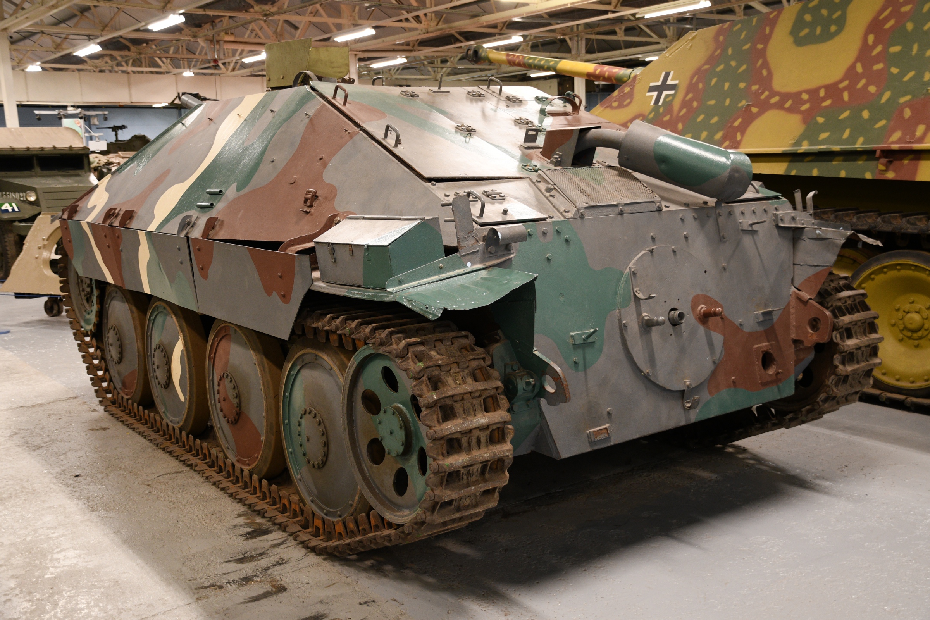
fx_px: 956
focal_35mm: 37
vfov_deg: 35.9
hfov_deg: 51.9
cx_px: 465
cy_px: 310
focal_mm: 25
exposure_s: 1/25
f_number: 3
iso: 640
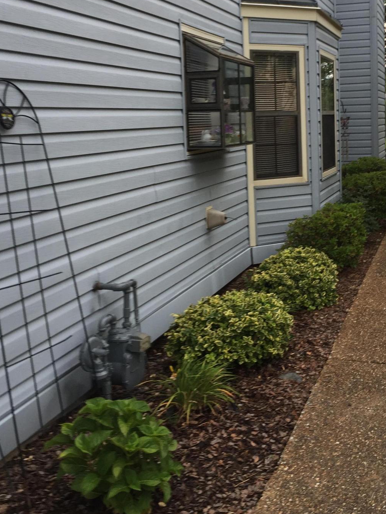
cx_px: 265
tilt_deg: -5.5
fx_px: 639
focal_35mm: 43
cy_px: 175
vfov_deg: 43.3
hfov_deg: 33.2
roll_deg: -0.5
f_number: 2.2
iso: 32
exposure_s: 1/120
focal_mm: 4.15
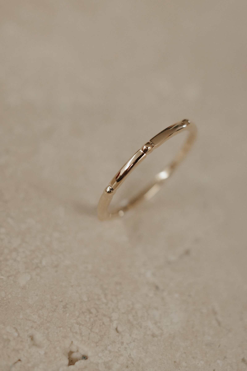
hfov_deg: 19.2
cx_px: 124
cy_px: 186
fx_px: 731
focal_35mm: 71
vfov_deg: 28.5
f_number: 2.8
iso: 640
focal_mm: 26
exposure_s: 1/40
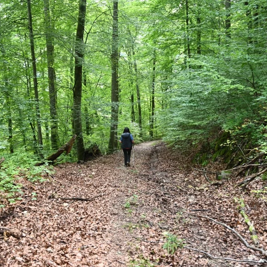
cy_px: 134
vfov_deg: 40.3
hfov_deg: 40.3
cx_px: 126
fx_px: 363
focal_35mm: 42
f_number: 4
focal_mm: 32.5
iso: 1100
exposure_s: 1/125
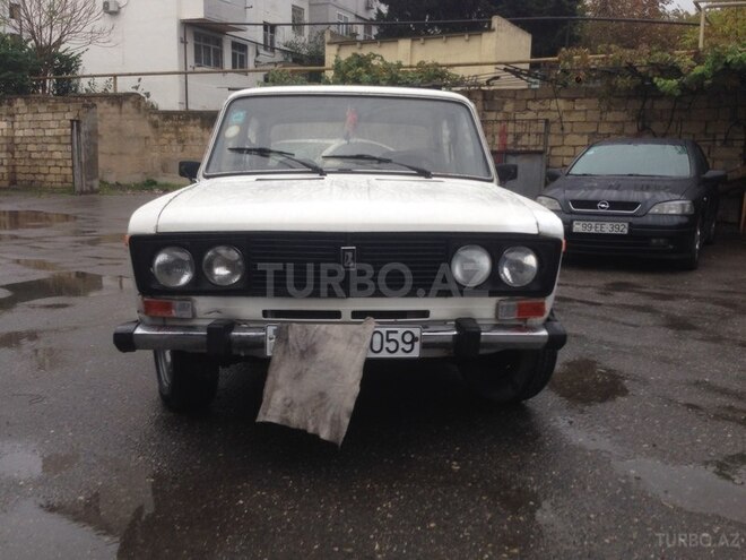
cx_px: 373
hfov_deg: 55.4
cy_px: 280
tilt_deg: -7.1
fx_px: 711
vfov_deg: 42.9
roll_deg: -1.1
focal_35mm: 33
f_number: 2.4
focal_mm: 4.12
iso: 50
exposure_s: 1/120
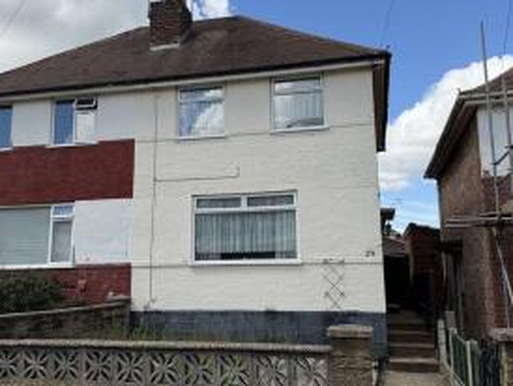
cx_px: 231
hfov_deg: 50.0
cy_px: 173
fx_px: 549
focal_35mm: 37
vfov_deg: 38.7
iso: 80
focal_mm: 6.76
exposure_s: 1/4405
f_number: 1.78
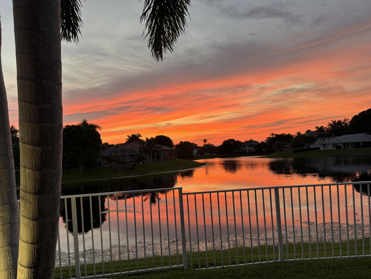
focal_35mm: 28
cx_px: 194
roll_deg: +2.8
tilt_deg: -2.6
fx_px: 300
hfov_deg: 63.4
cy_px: 163
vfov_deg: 49.5
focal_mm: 6.76
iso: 200
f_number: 1.78
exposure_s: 1/106
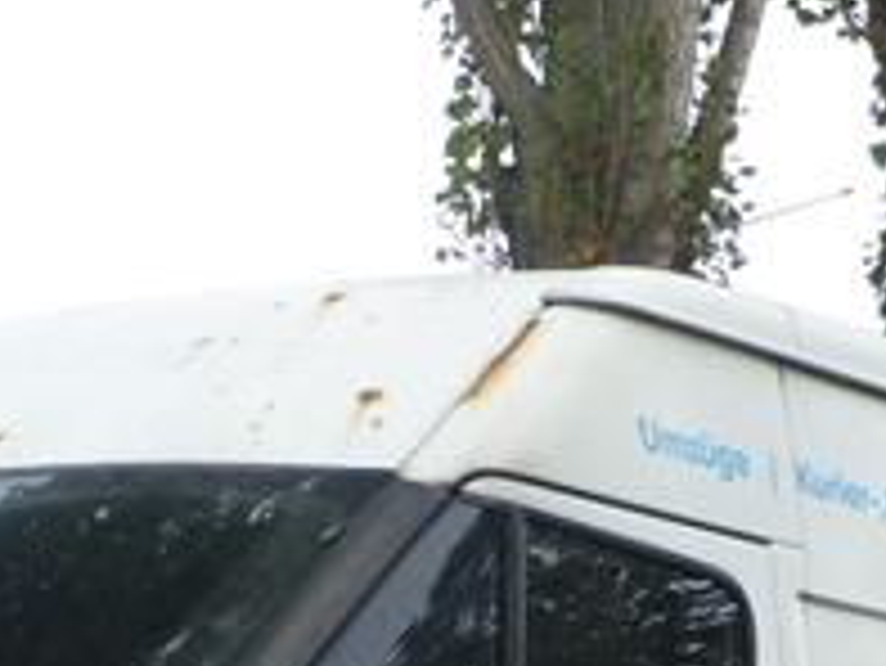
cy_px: 1040
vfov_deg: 10.4
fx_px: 3534
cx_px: 58
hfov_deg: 14.1
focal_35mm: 138
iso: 100
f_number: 3.7
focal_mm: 6.1
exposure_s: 1/160
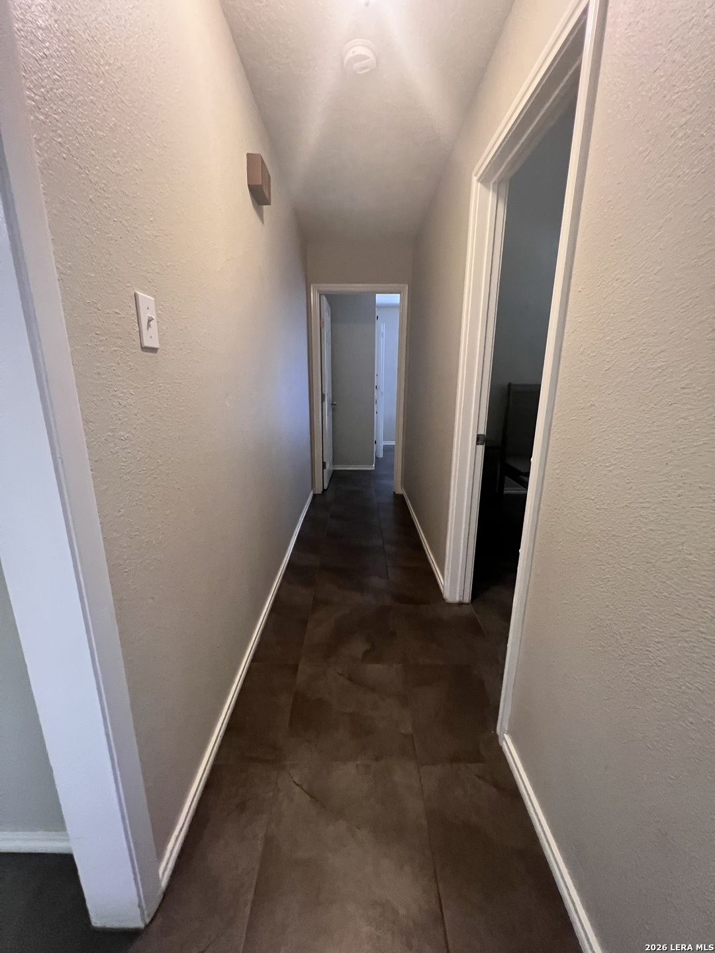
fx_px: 358
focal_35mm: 13
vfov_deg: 106.2
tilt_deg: -13.9
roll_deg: -0.3
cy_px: 476
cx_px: 358
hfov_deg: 89.9
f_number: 1.8
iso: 800
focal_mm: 1.57
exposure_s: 1/60
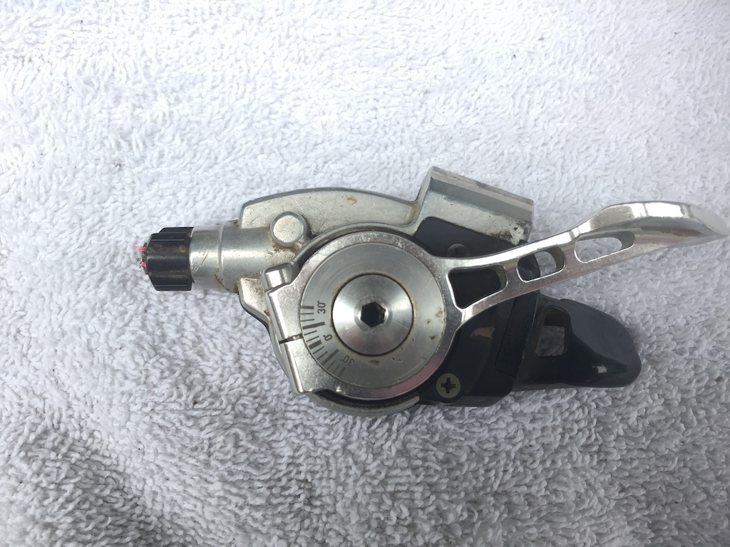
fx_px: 612
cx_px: 365
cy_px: 274
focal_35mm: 29
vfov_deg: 48.2
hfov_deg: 61.7
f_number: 2.2
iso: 32
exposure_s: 1/184
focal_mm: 4.15
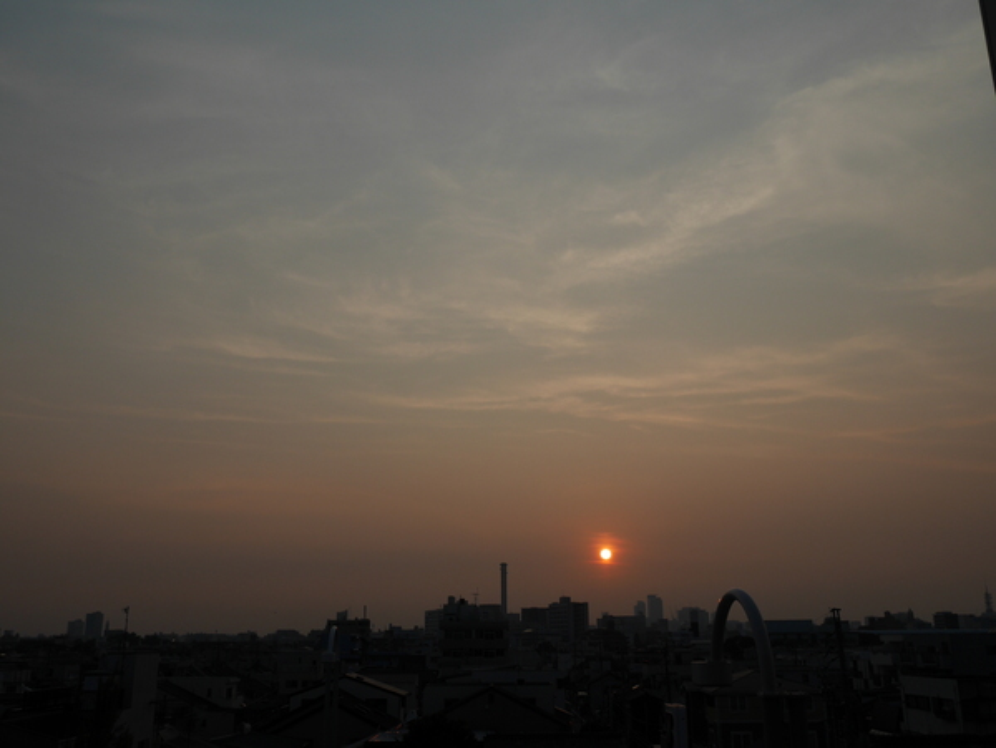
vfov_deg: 44.2
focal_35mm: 32
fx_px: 921
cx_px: 498
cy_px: 374
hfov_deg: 56.8
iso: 200
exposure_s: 1/500
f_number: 8
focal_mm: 16
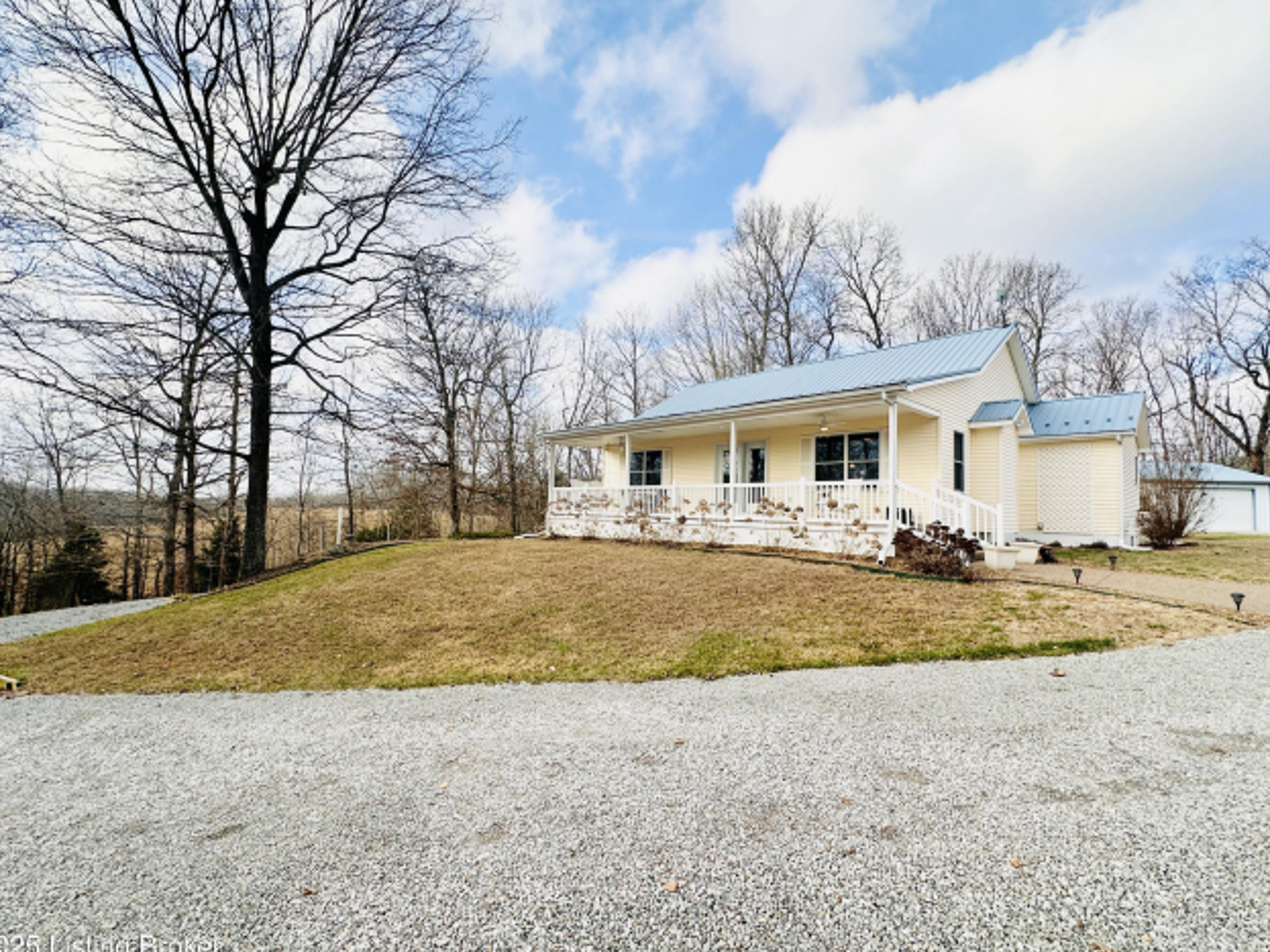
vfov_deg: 81.7
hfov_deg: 98.2
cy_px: 483
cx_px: 633
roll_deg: -1.9
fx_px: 550
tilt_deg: +3.1
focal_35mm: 15
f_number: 2.2
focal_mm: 2.22
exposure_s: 1/1304
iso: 50
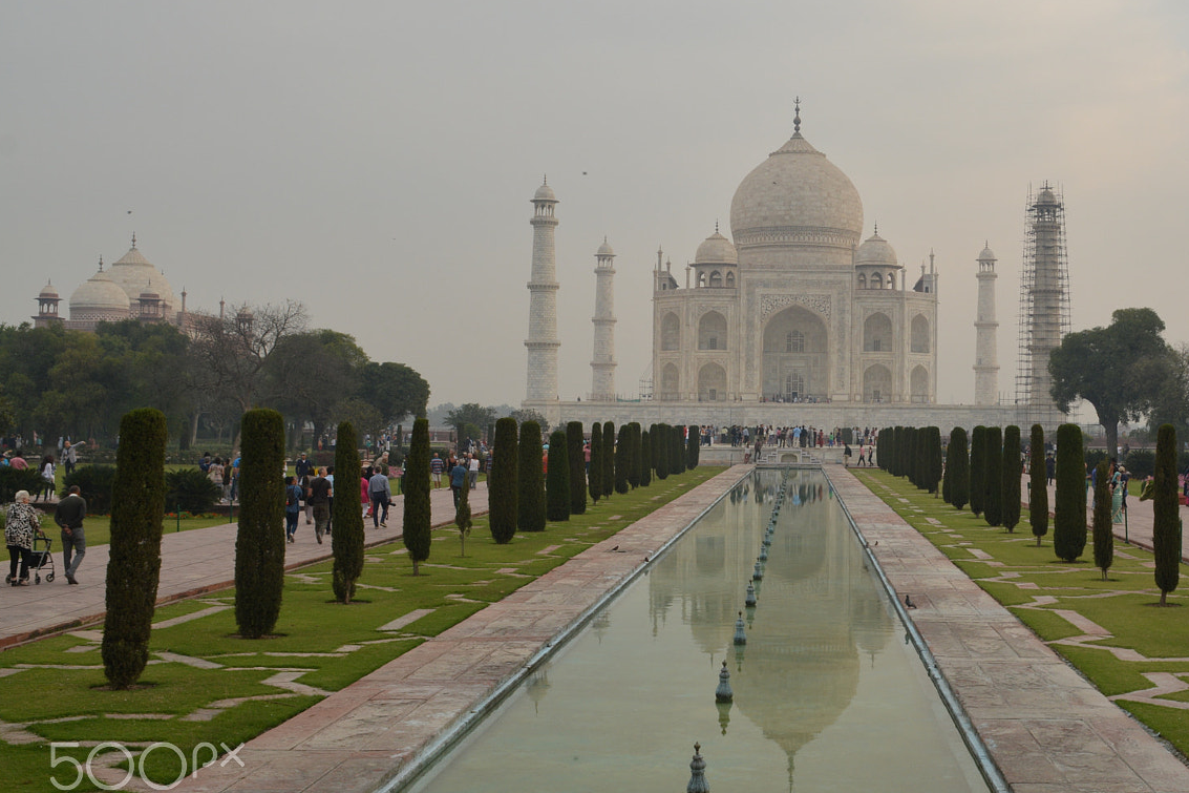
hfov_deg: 39.9
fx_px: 1608
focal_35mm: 49
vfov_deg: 27.6
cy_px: 345
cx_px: 824
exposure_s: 1/30
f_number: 11
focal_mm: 23
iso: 200
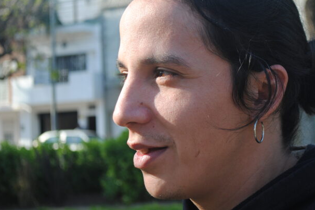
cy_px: 86
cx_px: 198
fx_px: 700
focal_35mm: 80
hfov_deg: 25.3
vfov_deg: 17.1
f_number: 5.6
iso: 125
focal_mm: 42
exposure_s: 1/125
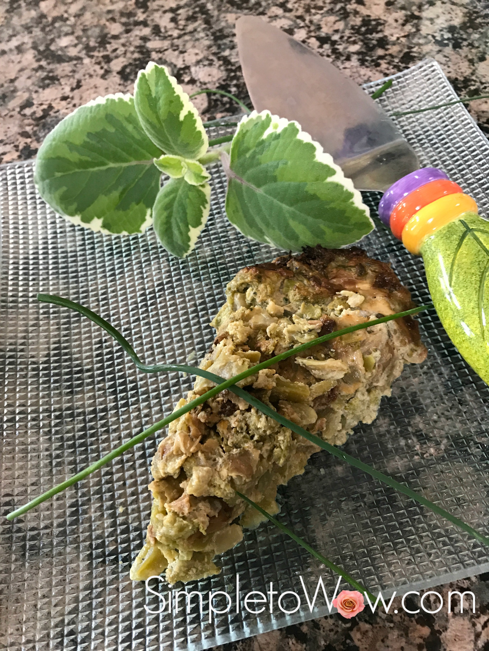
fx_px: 527
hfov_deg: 49.7
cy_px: 326
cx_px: 244
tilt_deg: -56.4
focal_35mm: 28
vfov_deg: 63.4
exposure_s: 1/15
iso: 64
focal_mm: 3.99
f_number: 1.8
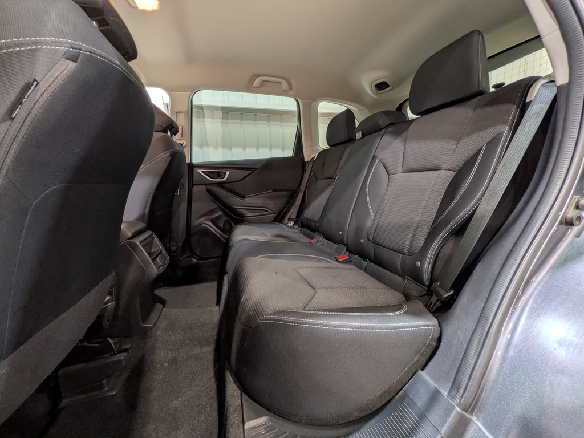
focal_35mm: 14
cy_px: 219
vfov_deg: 85.7
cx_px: 292
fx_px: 236
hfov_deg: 102.1
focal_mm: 1.83
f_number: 2.2
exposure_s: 1/24
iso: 130
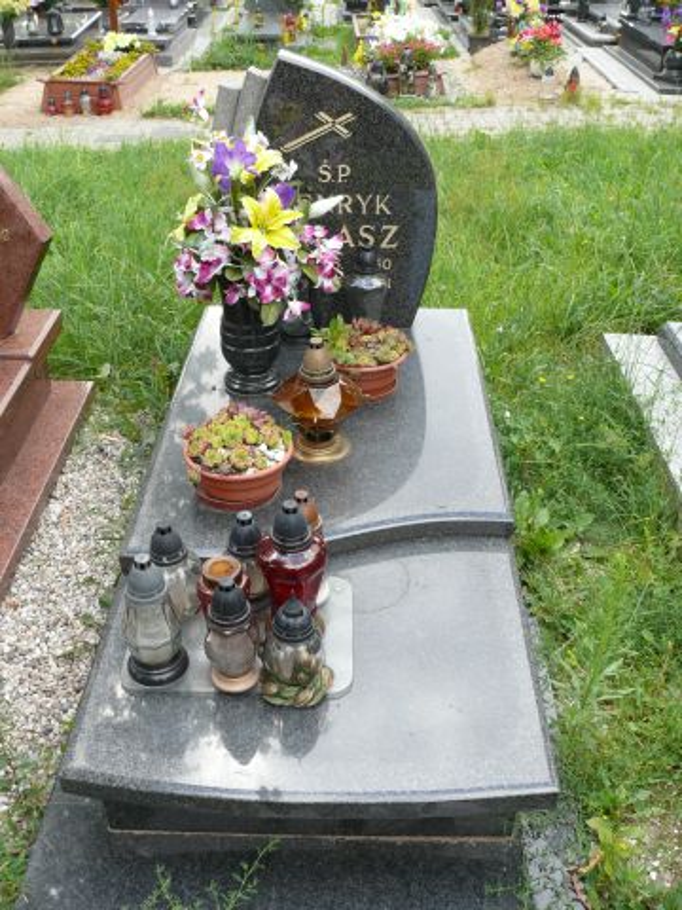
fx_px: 919
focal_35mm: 35
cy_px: 455
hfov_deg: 40.7
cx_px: 341
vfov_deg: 52.6
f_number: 3.6
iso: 100
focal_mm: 7.4
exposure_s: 1/100
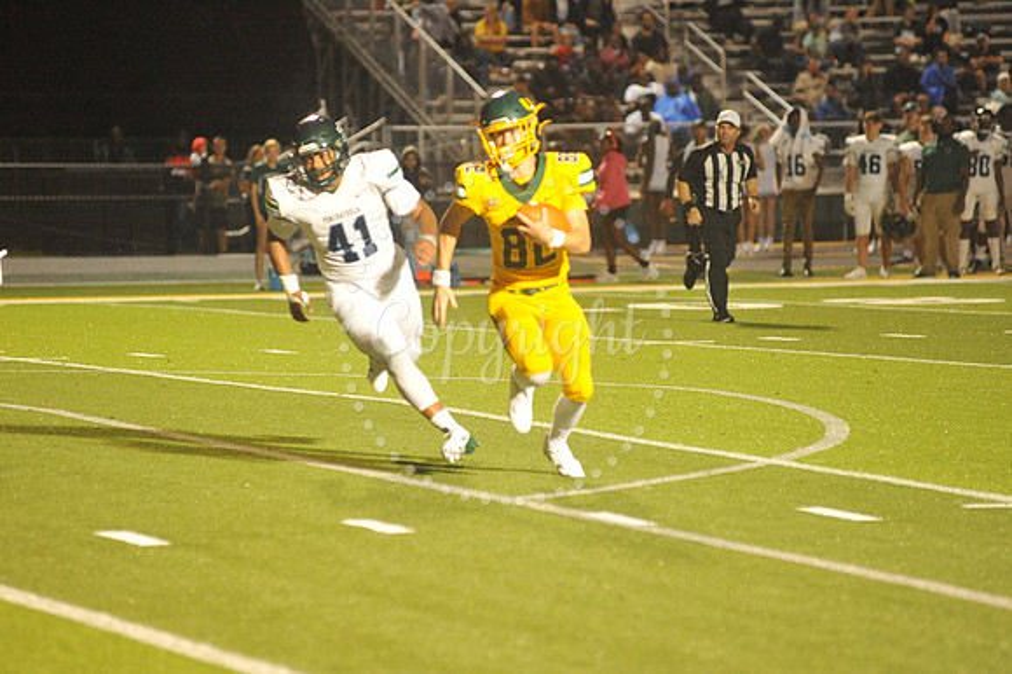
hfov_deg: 10.3
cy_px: 337
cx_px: 506
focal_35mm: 200
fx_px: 5619
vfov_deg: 6.9
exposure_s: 1/250
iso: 6400
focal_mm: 200
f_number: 4
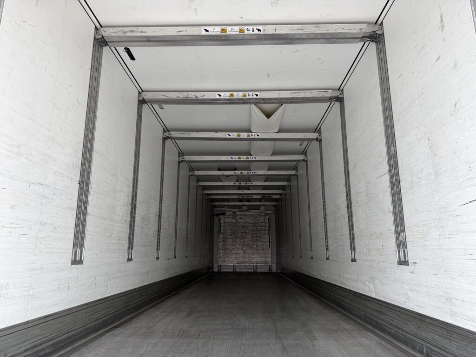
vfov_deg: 56.8
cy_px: 178
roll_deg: +0.8
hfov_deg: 71.6
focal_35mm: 24
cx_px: 238
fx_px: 330
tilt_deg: +12.5
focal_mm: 6.76
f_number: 1.78
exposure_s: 1/484
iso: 80
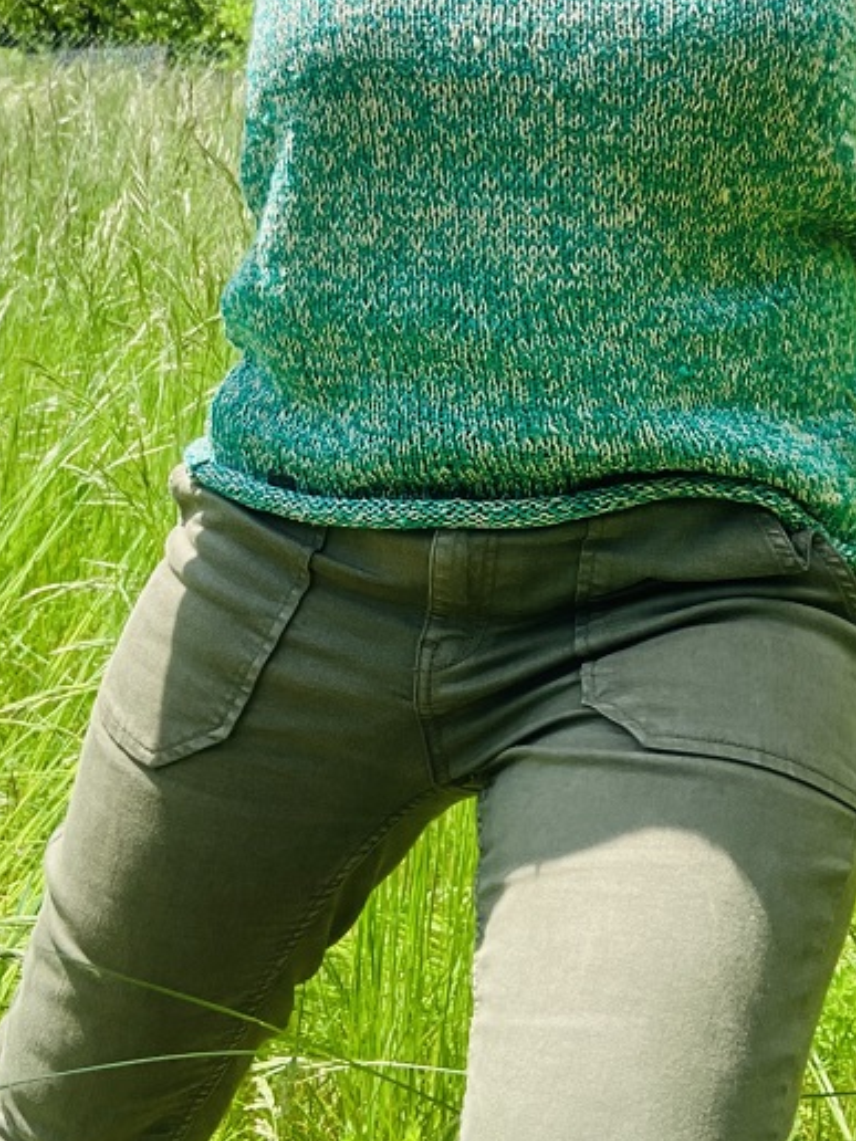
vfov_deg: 37.3
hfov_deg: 29.1
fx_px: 1649
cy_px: 291
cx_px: 430
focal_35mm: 50
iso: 20
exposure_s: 1/253
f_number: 2.2
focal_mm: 2.87
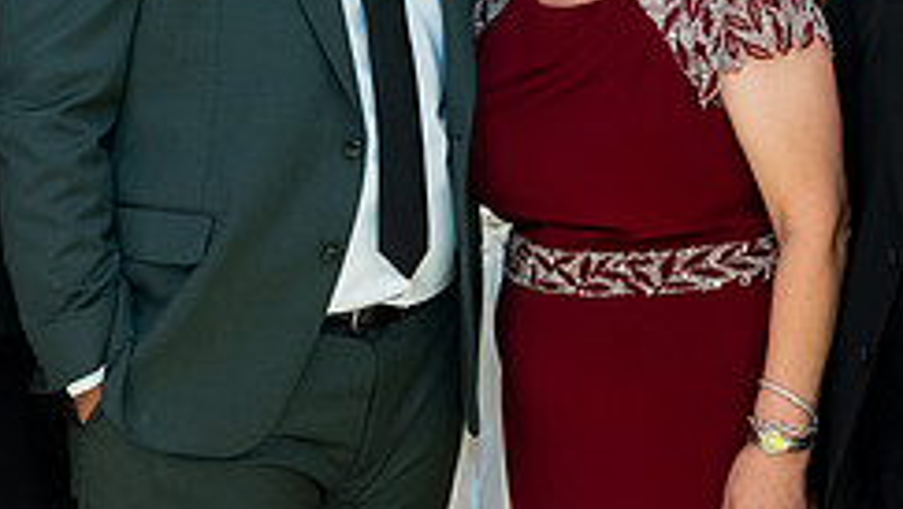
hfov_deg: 22.7
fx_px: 2252
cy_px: 157
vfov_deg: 12.9
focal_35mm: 94
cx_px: 497
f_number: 4
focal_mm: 30
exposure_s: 1/200
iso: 3200
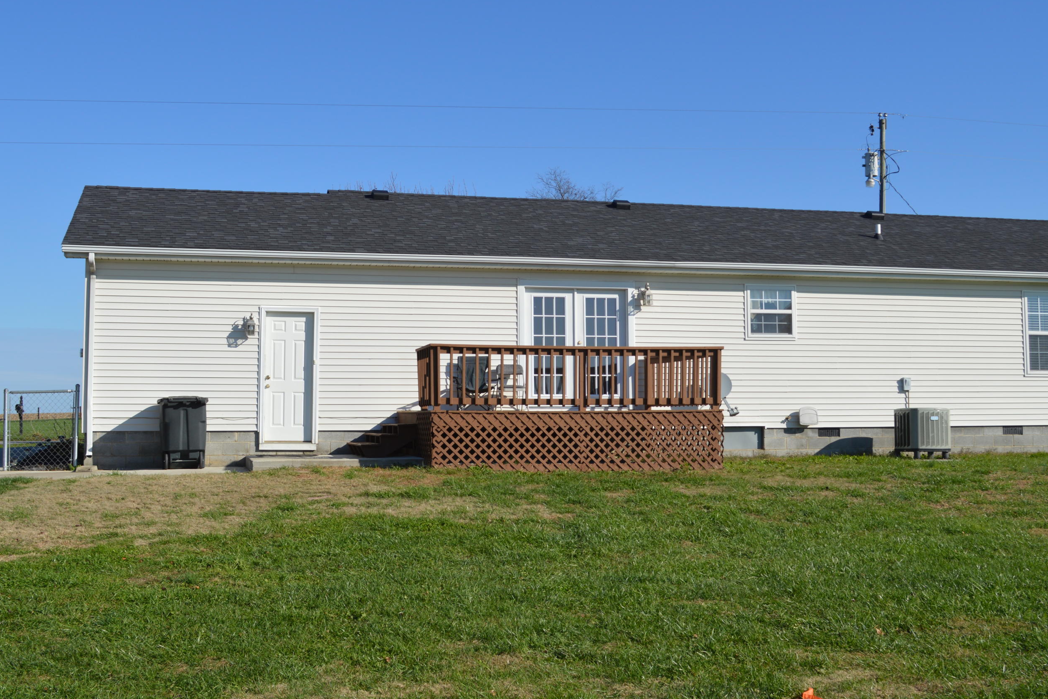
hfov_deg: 45.4
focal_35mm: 43
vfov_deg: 31.2
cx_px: 557
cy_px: 325
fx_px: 1252
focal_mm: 24
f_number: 9
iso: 100
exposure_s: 1/320
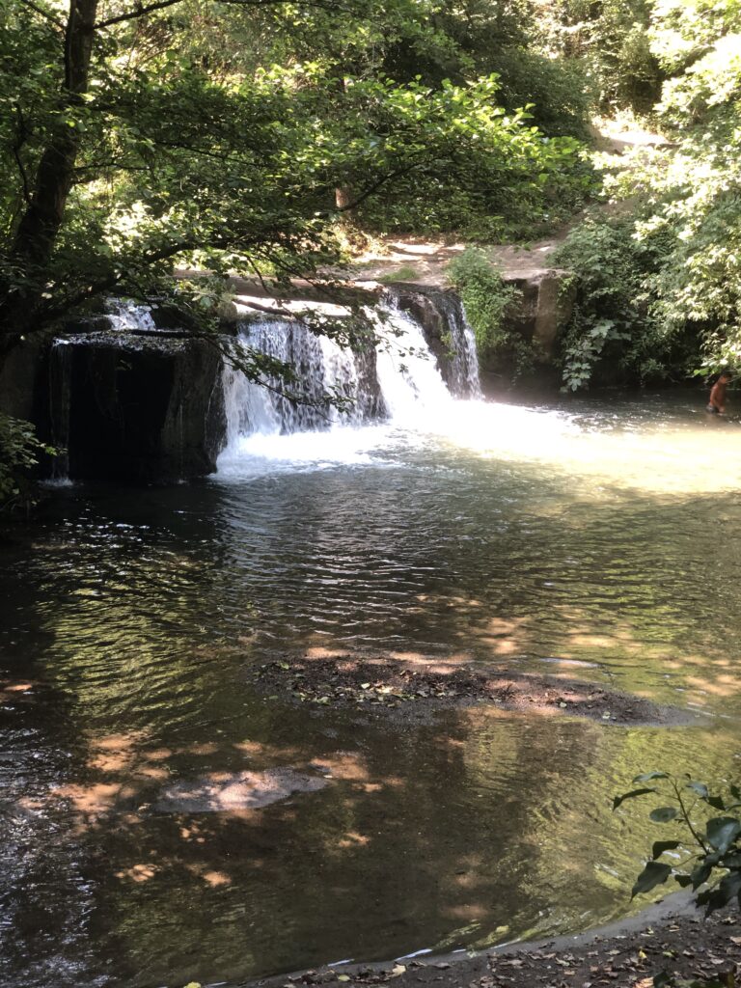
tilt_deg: -10.4
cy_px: 494
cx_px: 370
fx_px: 1484
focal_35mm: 52
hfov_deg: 28.0
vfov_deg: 36.8
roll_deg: +0.2
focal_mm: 6
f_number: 2.4
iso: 40
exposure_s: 1/60
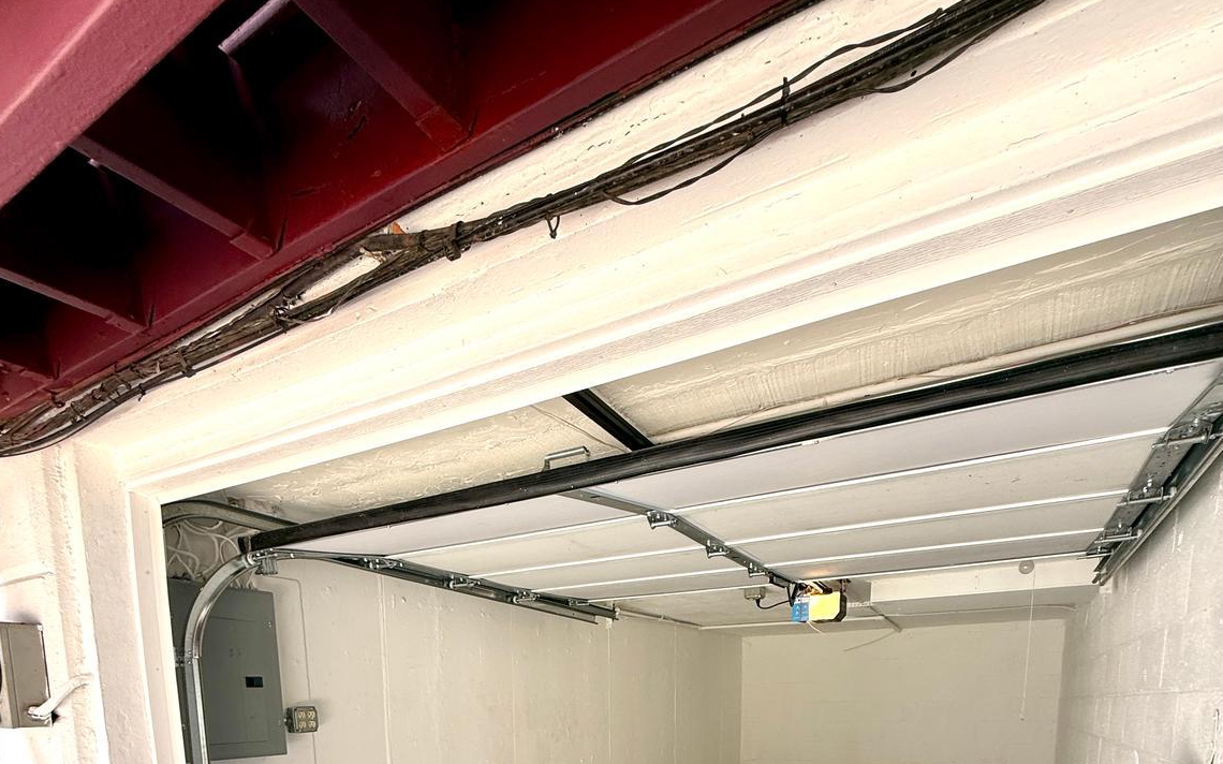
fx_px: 666
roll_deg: +0.3
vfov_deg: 47.0
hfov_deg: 85.1
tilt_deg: -7.9
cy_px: 802
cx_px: 606
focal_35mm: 20
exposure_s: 1/99
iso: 64
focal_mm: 2.22
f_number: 2.2
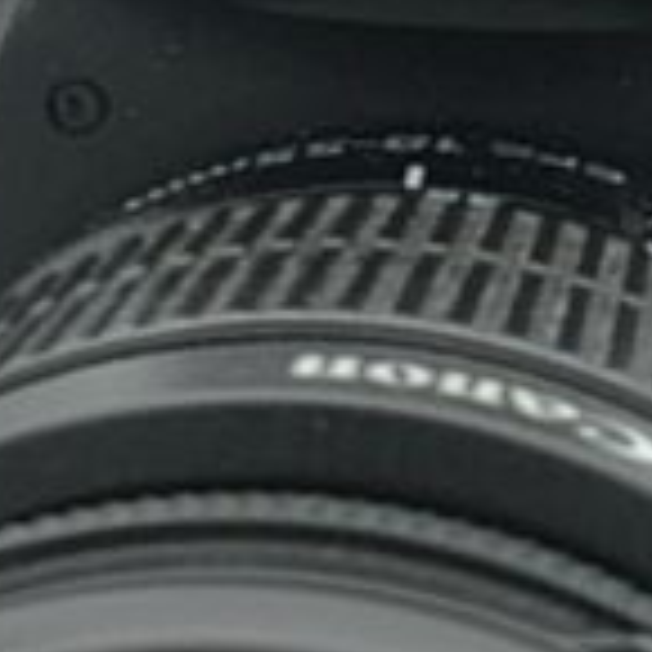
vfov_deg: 21.0
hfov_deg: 23.0
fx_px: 1598
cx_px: 220
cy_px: 843
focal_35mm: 75
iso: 120
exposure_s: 1/100
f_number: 2
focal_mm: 1.83
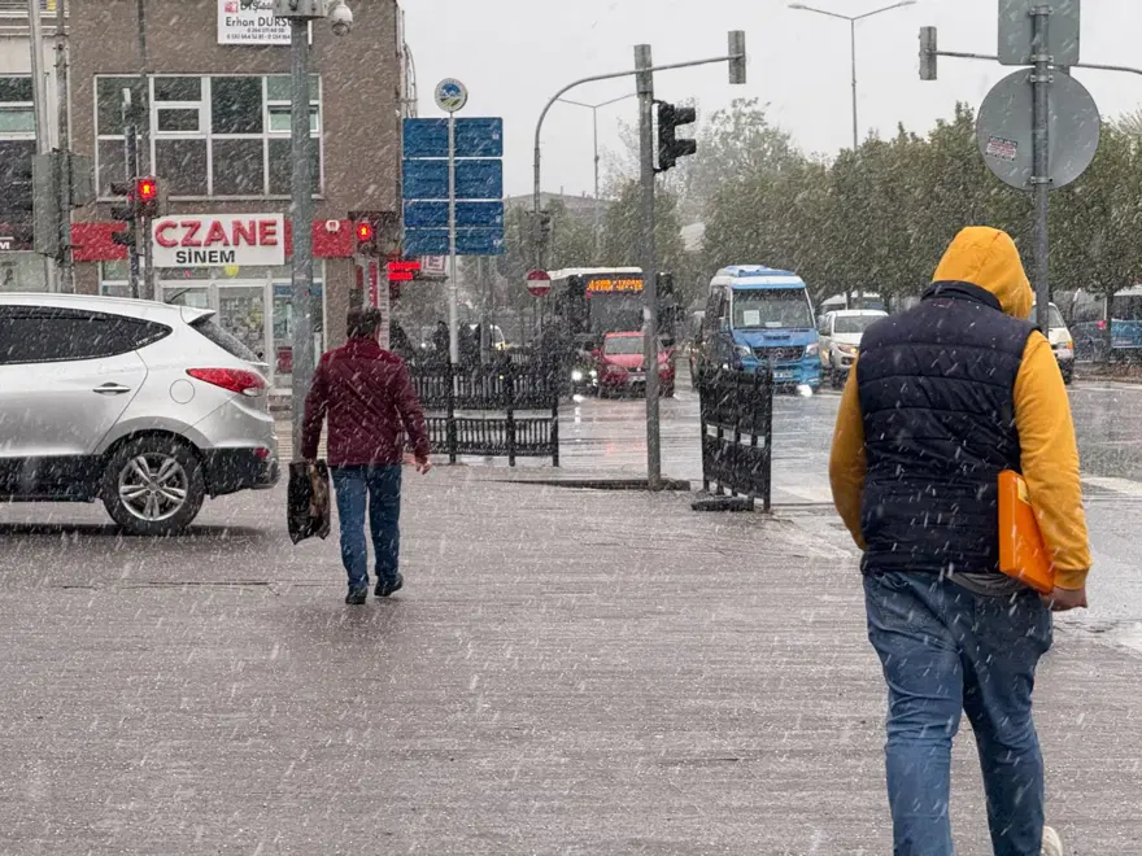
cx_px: 571
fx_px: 3959
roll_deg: +1.2
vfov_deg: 12.3
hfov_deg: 16.4
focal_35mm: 120
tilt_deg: -1.9
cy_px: 428
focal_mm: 15.66
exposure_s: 1/99
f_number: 2.8
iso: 160
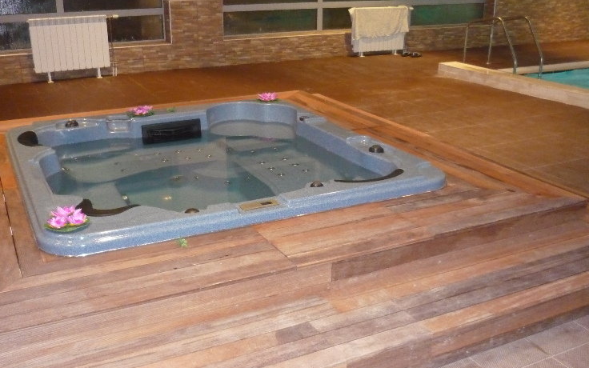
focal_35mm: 38
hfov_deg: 51.5
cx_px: 282
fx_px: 610
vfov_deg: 33.6
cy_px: 184
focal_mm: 5.5
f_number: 2.8
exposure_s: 1/8
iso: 800
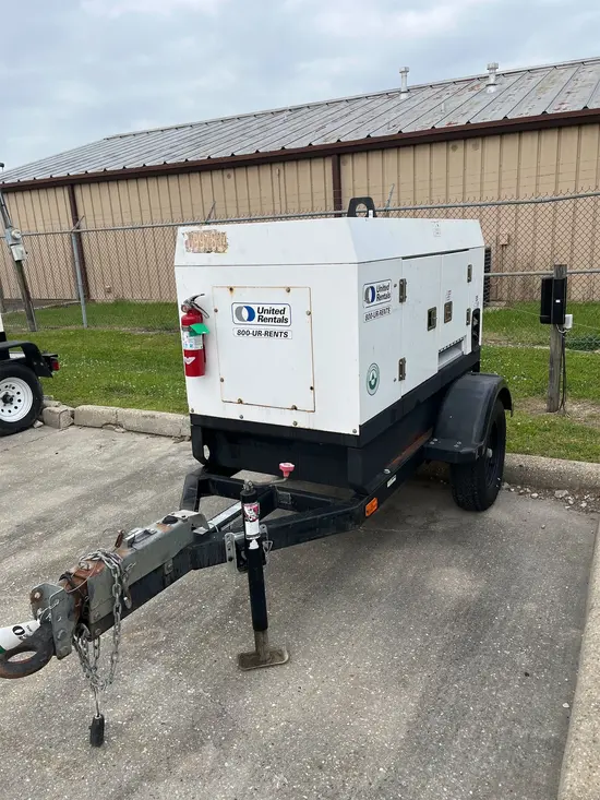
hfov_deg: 53.1
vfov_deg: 67.3
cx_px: 300
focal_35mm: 26
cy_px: 400
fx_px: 601
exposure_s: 1/1890
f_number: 1.6
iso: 50
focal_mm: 5.1
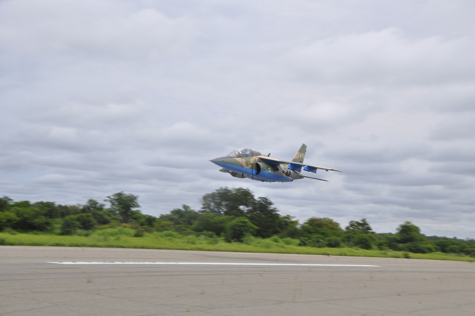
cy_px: 158
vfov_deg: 23.7
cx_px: 238
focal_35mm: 57
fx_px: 751
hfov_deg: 35.1
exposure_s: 1/400
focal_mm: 38
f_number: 10
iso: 200
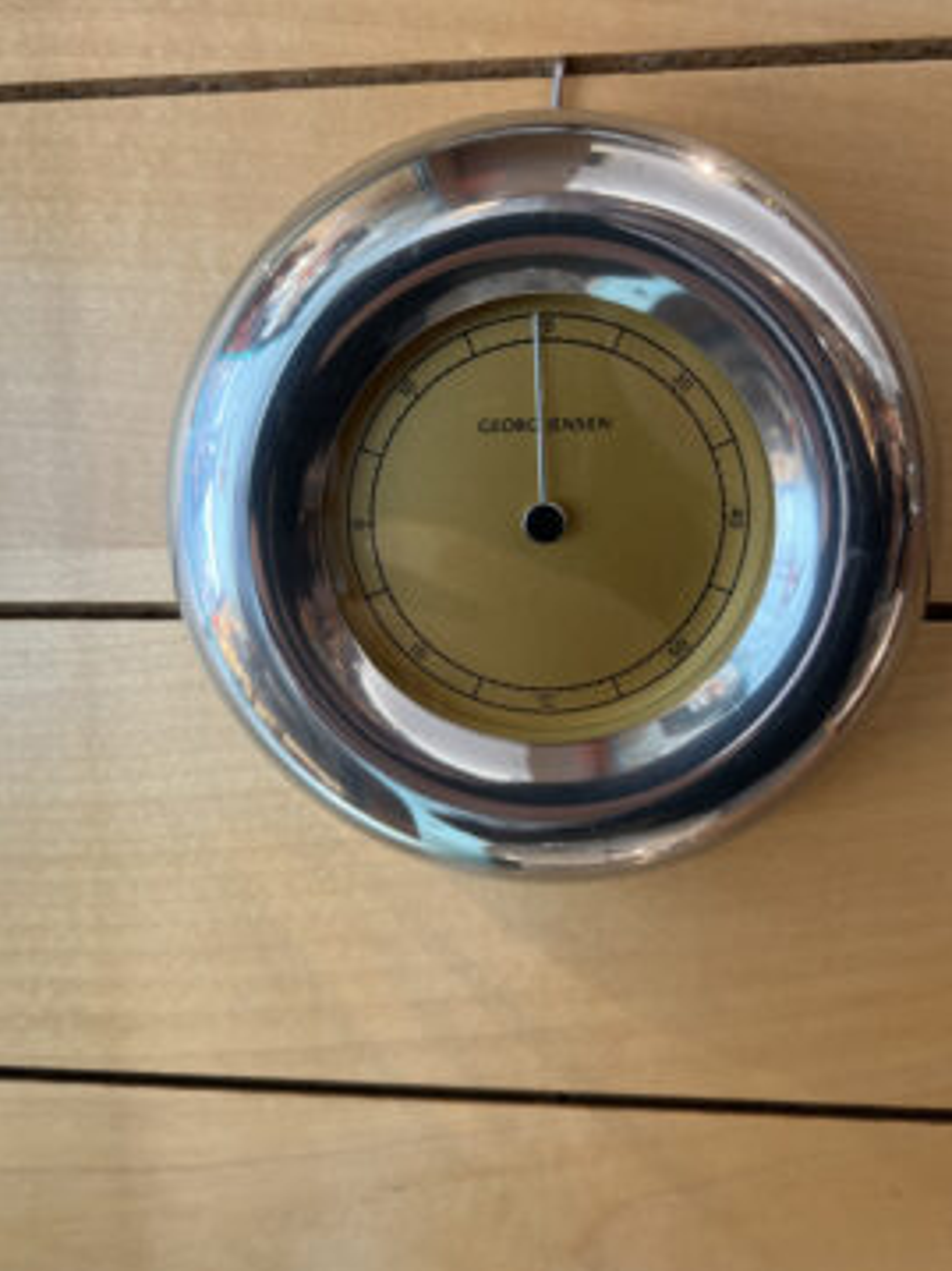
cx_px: 471
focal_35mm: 29
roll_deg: +0.8
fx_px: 1064
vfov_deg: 61.6
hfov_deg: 48.2
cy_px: 588
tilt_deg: -6.7
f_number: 1.5
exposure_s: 1/100
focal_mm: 5.7
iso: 64
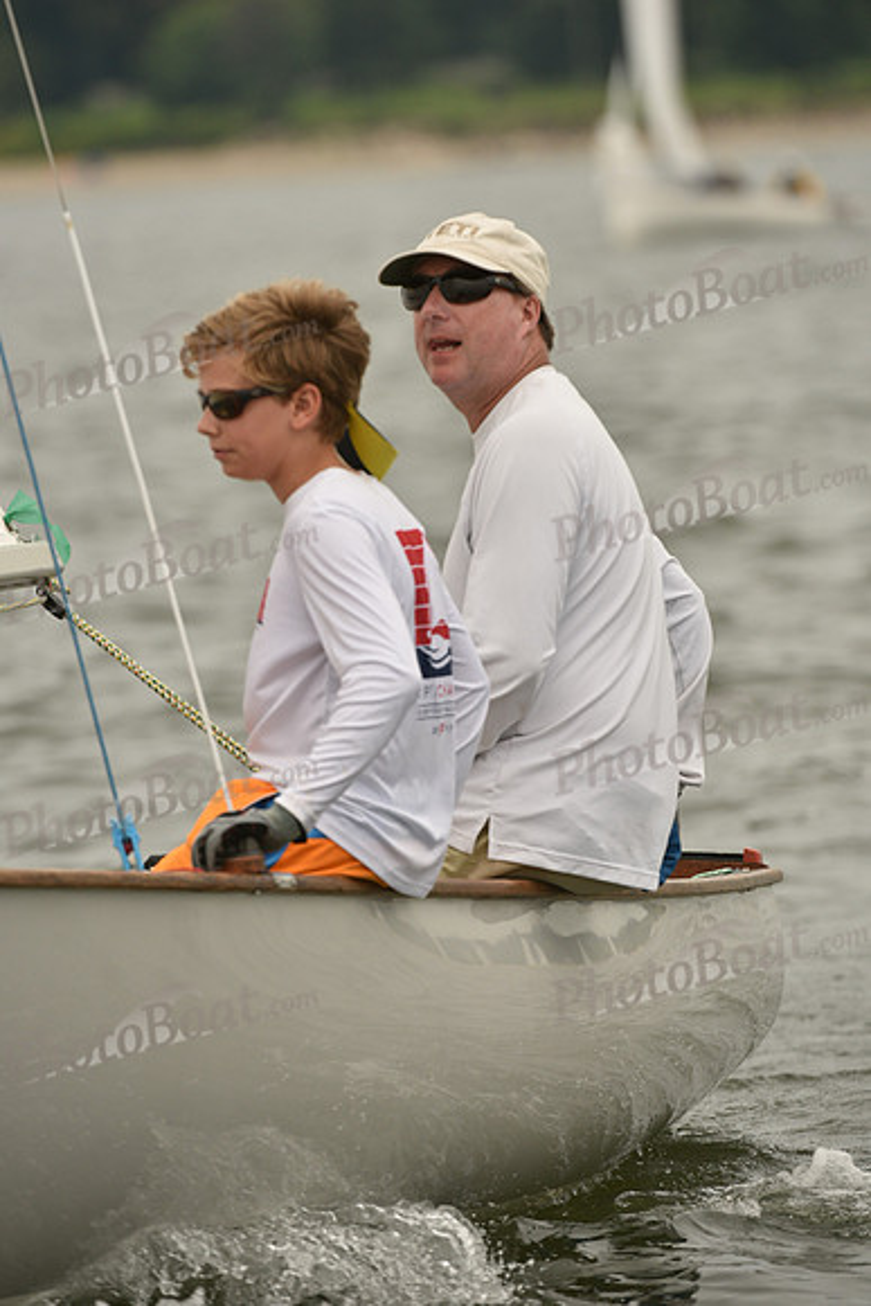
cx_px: 436
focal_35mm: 380
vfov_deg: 5.4
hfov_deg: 3.6
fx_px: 13782
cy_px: 653
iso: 320
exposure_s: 1/1250
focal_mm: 380
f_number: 6.3
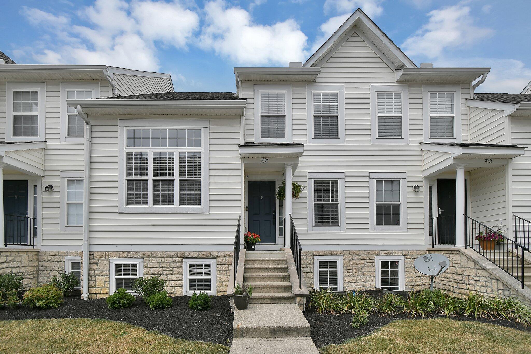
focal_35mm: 15
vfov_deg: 77.3
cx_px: 266
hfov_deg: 100.4
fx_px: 221
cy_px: 177
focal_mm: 10
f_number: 7.1
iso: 50
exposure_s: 1/250
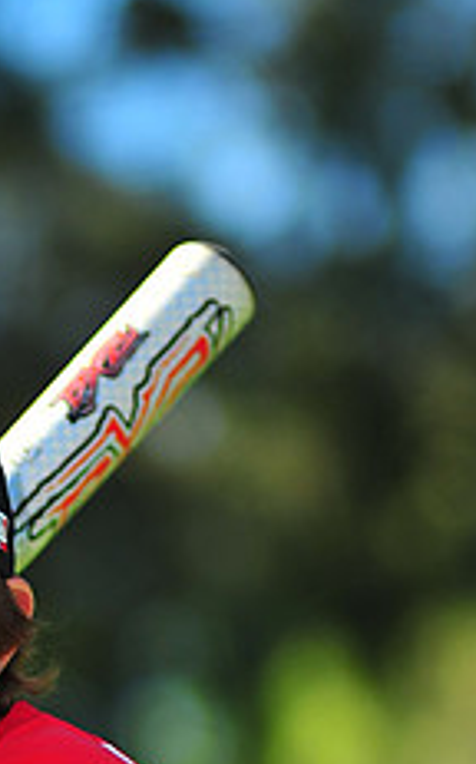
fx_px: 9586
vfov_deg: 4.6
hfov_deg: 2.8
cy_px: 833
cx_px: -69
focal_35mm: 461
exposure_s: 1/1250
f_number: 3.5
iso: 200
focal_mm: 180
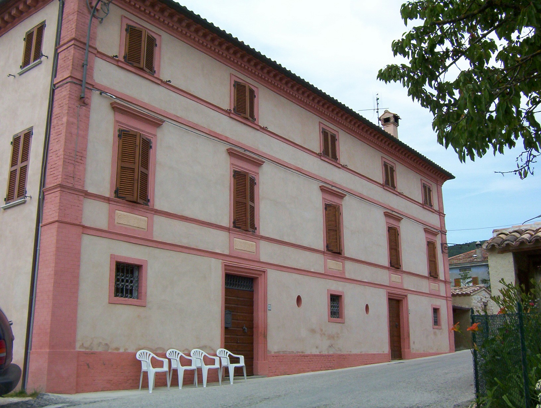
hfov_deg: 51.2
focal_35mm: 36
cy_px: 204
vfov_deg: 39.8
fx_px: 564
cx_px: 270
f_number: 5.24
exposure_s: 1/622
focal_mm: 5.54
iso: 100
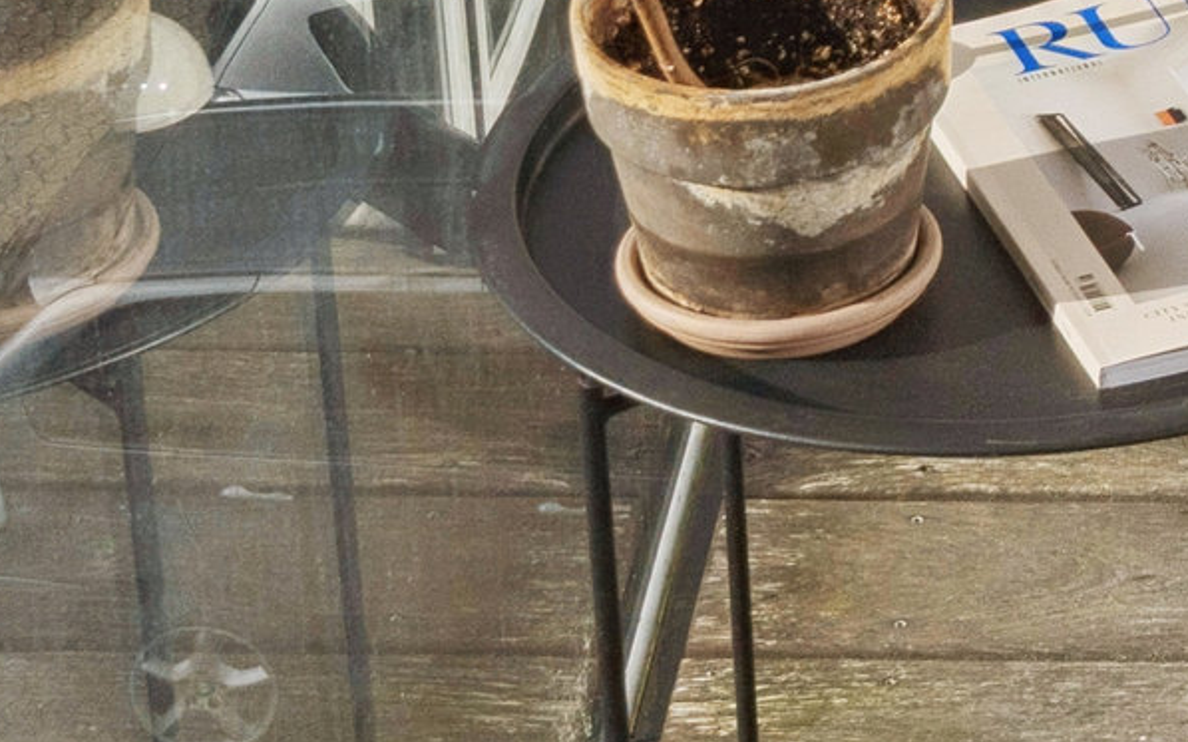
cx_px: 1413
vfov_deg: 10.3
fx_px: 3982
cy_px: -364
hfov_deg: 16.3
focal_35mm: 123
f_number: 8
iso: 200
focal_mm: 16
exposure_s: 1/1250
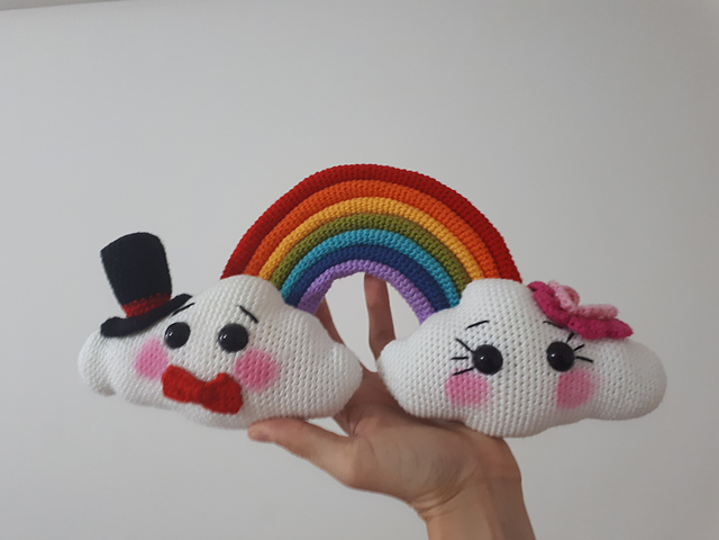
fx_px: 561
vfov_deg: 51.4
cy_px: 270
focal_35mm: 27
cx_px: 360
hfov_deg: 65.3
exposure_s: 1/25
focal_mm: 3.6
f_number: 1.9
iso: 160
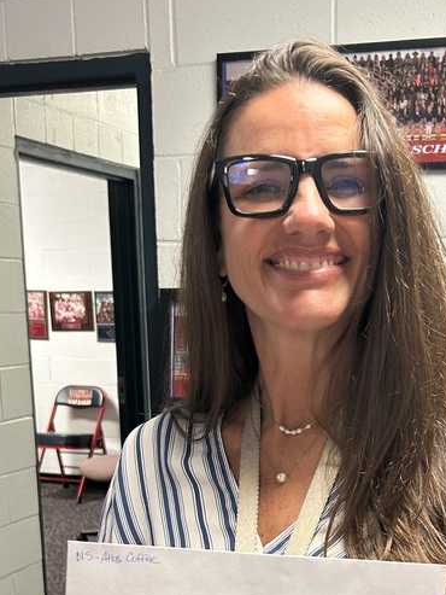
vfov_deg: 34.2
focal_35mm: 54
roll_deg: -0.6
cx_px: 318
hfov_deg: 26.8
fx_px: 927
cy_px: 496
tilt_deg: -12.7
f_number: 1.5
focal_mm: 5.7
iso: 160
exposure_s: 1/60
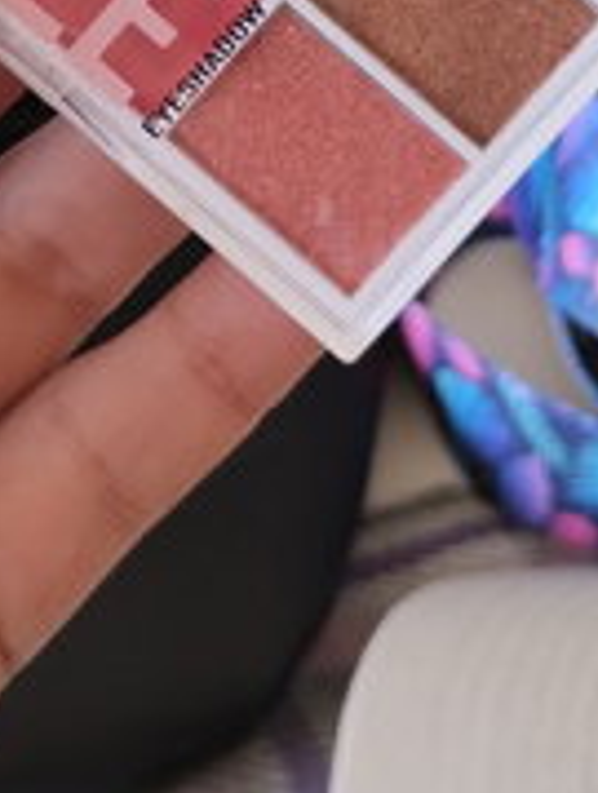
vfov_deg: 21.8
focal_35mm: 83
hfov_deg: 17.8
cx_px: 213
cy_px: -153
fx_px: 1905
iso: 236
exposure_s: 1/50
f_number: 1.8
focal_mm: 4.27
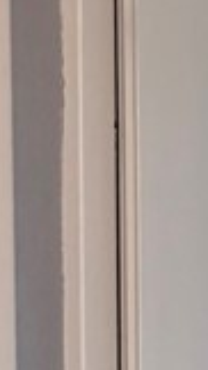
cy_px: 235
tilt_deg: -2.1
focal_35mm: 165
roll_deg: -2.2
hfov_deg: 6.2
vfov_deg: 13.0
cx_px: 800
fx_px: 1620
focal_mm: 6.76
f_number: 1.78
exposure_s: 1/120
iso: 200
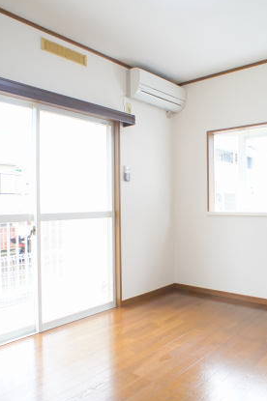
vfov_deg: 51.9
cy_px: 200
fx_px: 412
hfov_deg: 35.8
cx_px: 150
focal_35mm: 37
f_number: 3.2
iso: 200
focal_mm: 16
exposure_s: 1/60
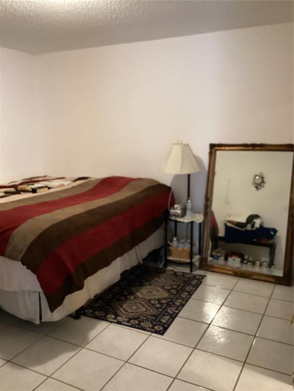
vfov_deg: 58.4
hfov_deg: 45.4
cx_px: 147
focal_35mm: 31
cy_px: 196
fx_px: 351
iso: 640
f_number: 2.4
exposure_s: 1/24
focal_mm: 3.3
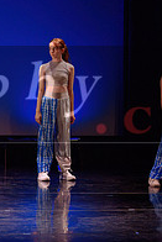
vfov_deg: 8.9
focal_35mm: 230
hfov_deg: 5.8
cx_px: -191
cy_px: 44
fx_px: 1550
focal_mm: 70
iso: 1600
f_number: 2.8
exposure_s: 1/320
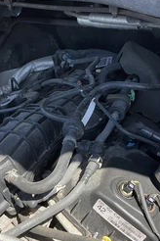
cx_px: 100
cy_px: 136
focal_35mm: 49
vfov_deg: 40.3
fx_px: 327
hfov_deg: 27.4
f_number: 1.8
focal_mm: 3
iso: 25
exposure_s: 1/391
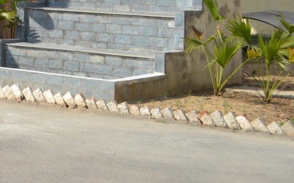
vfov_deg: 10.8
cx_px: -248
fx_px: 921
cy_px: -124
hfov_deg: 15.4
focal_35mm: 115
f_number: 8
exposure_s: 1/250
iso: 100
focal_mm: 20
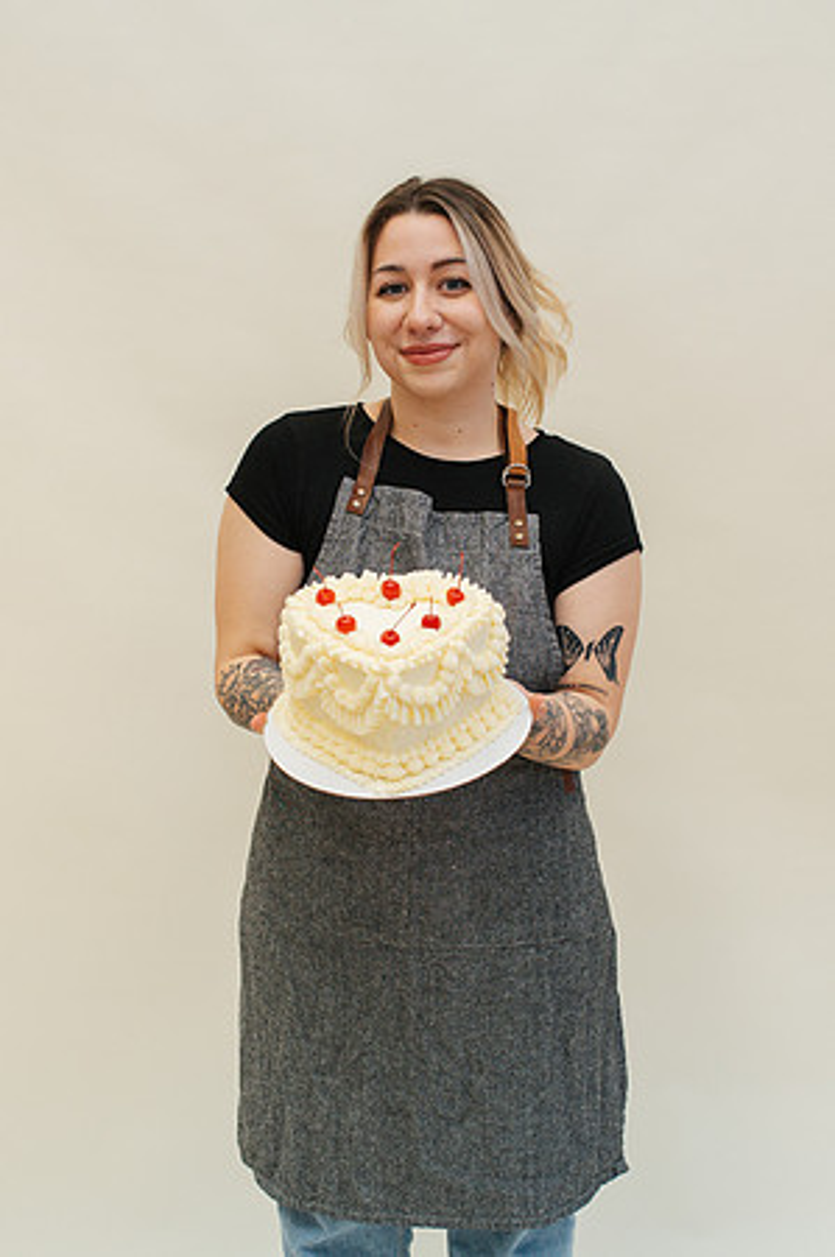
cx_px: 397
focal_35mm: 53
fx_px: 1833
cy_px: 628
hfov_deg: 25.7
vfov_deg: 37.8
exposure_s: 1/160
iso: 640
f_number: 3.2
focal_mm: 35
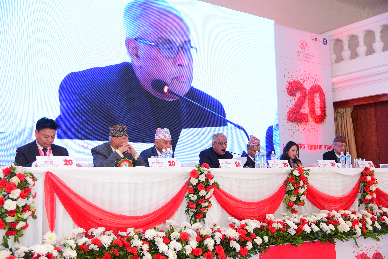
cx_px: 194
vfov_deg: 29.3
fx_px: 496
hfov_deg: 42.7
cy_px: 130
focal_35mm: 46
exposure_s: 1/160
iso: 1250
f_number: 4
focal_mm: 46
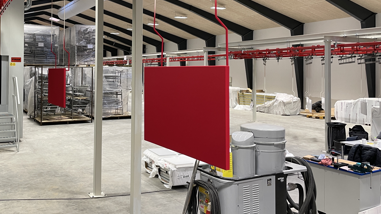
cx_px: 141
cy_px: 71
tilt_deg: +0.0
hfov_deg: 53.4
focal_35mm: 37
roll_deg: -0.7
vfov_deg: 31.7
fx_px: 374
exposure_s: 1/50
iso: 80
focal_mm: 4.2
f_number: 1.6
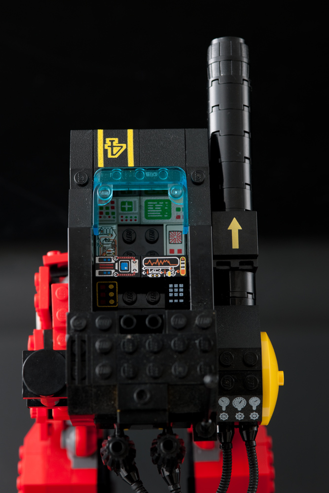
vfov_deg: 19.5
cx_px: 164
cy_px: 246
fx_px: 1439
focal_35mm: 105
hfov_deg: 13.0
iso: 100
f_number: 11
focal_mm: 105
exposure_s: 1/60
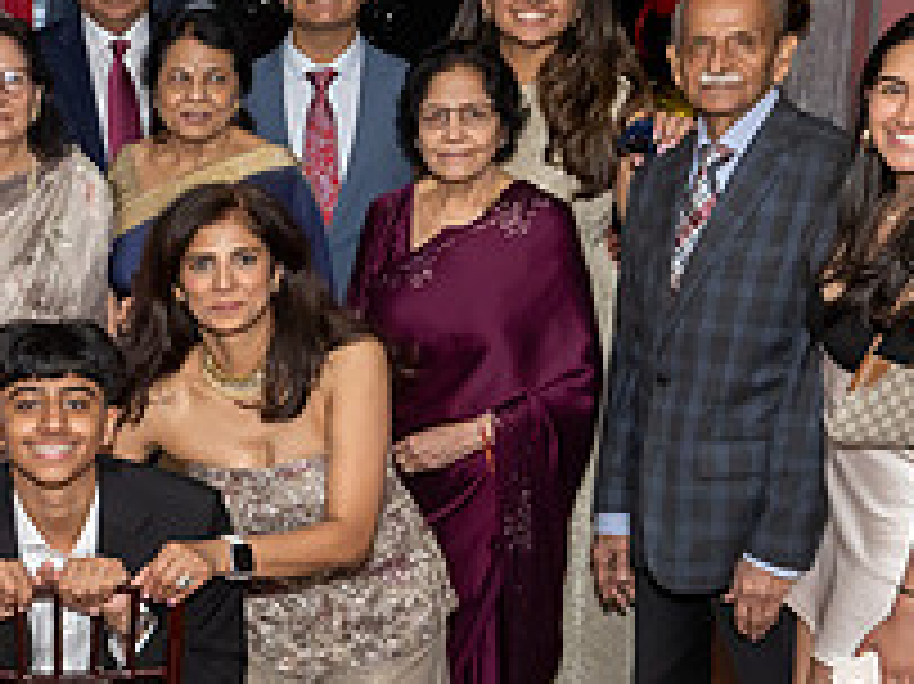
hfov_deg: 24.2
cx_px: -102
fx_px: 1979
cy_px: 445
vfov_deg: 19.6
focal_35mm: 75
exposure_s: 1/250
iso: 1000
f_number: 9
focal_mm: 17
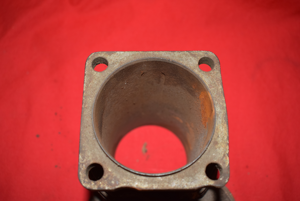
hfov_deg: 47.9
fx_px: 338
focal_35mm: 40
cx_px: 150
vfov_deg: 33.0
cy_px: 100
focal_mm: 27
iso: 640
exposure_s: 1/160
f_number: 5
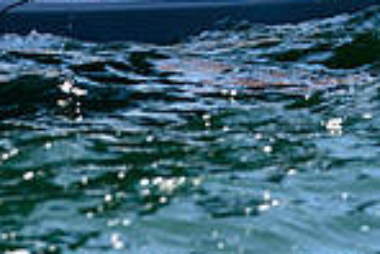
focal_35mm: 606
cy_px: -219
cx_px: 254
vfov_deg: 2.3
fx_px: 6403
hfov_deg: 3.4
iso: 250
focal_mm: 155
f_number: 5
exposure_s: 1/1000
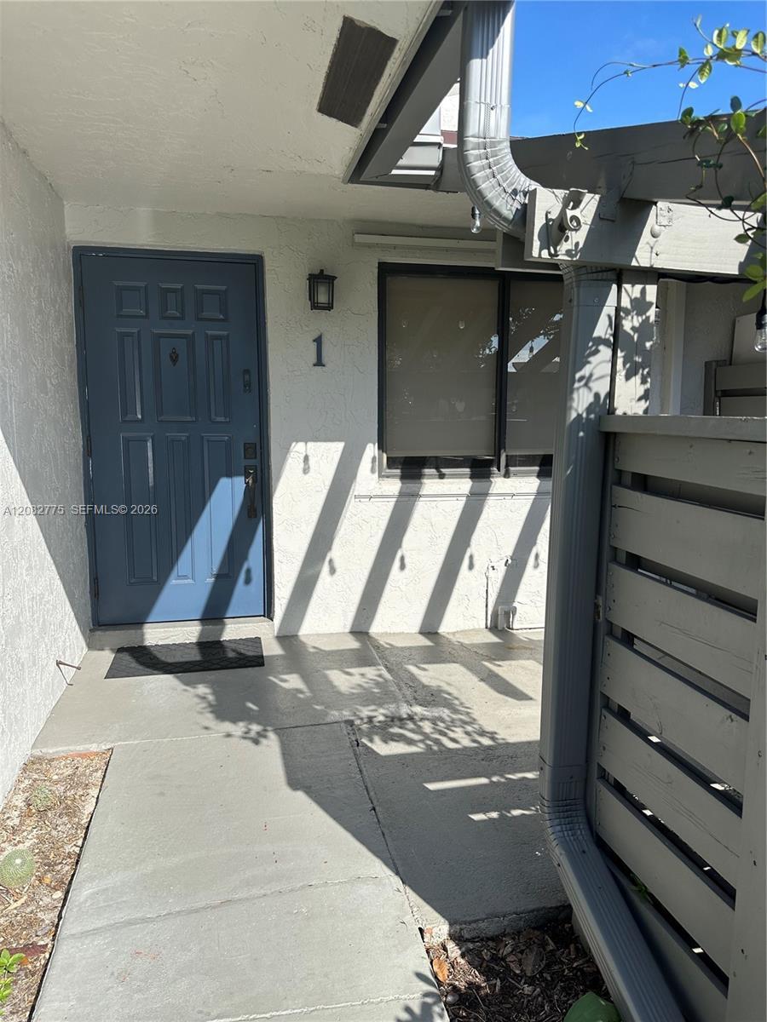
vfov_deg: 71.6
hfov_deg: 56.8
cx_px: 384
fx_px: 709
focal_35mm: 24
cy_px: 511
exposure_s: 1/3155
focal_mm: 6.86
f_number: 1.78
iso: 80
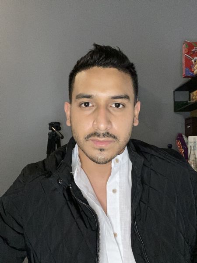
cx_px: 98
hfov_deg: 46.8
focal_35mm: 30
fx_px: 228
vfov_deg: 60.0
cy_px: 132
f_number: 2.2
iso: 400
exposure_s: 1/27
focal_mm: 2.71
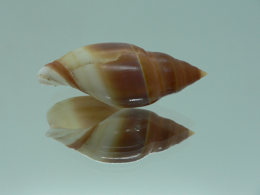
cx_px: 114
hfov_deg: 45.7
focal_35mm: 41
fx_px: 308
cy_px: 97
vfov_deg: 35.1
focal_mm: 4.6
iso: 80
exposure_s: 1/60
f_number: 2.8
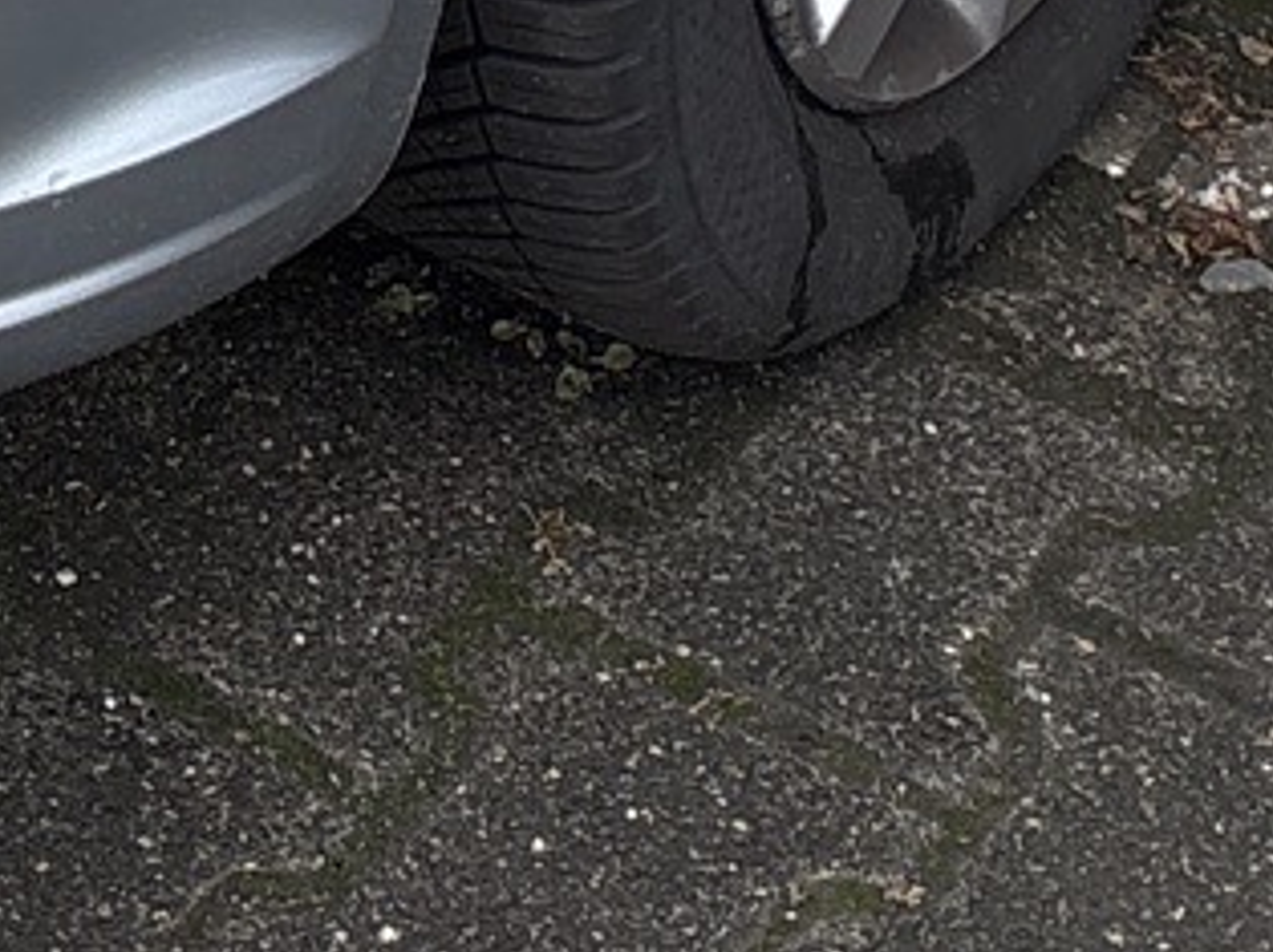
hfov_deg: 12.2
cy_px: -1892
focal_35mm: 159
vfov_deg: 8.0
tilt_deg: -20.7
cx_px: -203
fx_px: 5843
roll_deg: -1.7
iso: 50
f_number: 1.6
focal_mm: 5.96
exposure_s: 1/1721
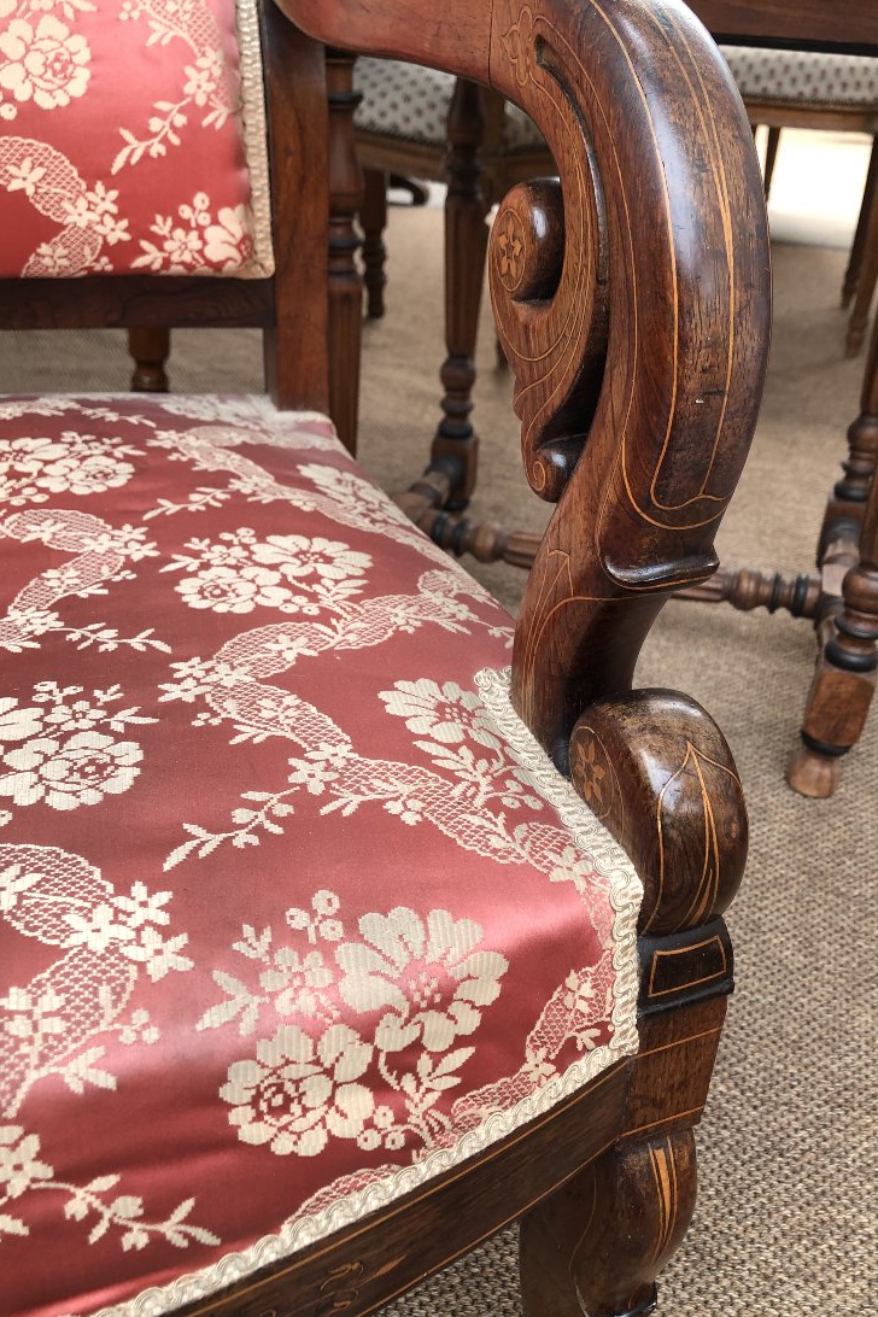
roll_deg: -1.0
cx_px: 470
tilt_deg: -30.9
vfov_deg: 58.7
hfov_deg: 41.1
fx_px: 1171
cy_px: 674
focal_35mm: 32
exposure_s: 1/50
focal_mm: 3.99
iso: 20
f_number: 1.8
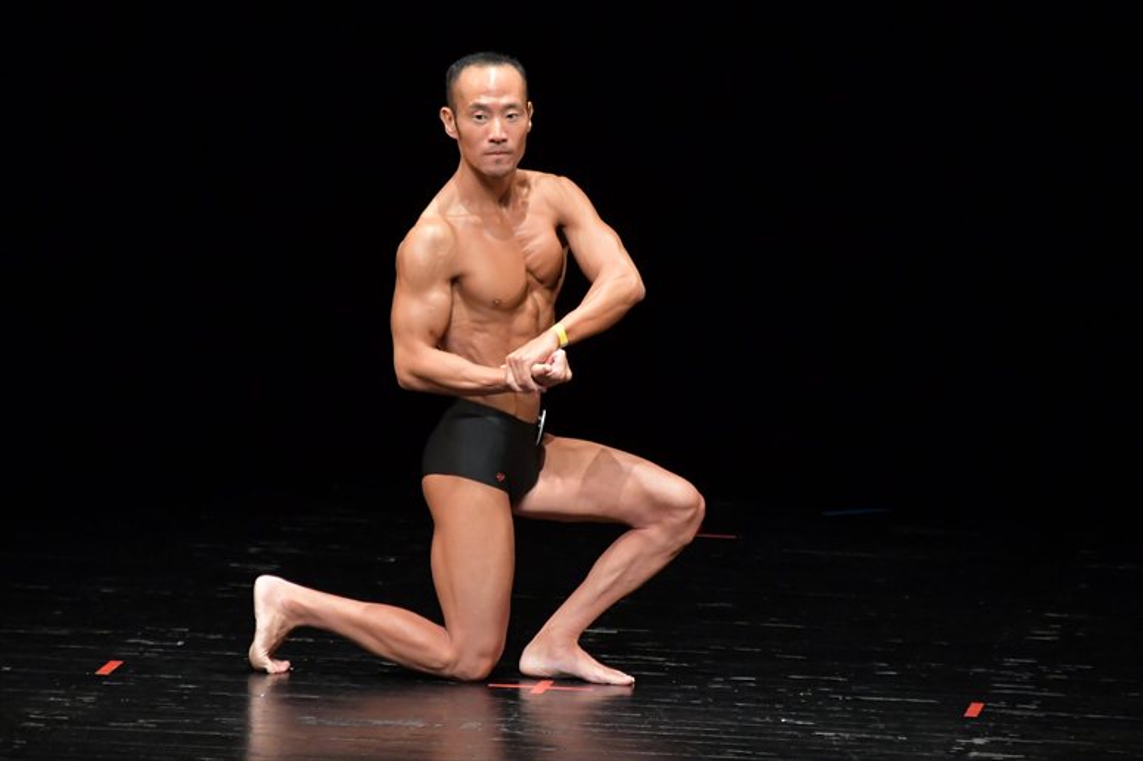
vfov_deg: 3.7
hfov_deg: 5.5
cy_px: 380
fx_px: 11901
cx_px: 572
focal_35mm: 375
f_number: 5.6
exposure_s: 1/400
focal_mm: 250
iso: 4000
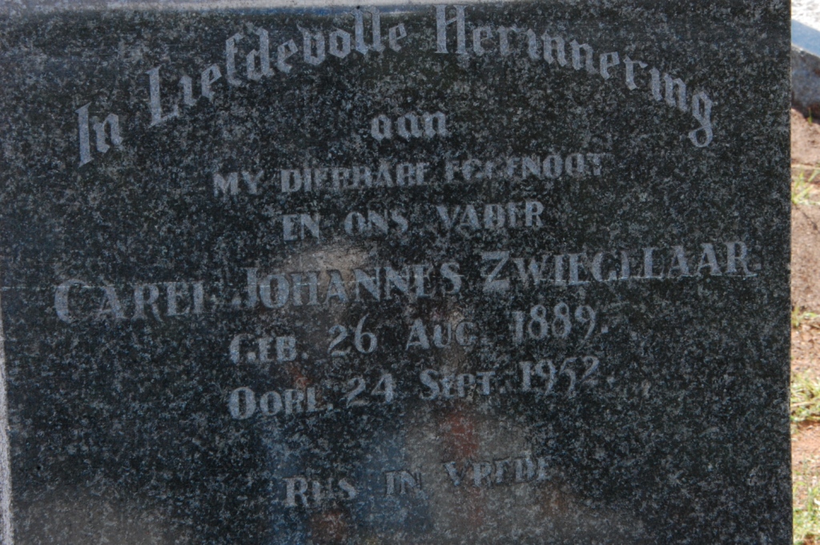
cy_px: 272
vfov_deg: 10.7
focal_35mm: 128
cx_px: 410
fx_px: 2902
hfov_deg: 16.1
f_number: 22
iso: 900
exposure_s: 1/30
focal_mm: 85
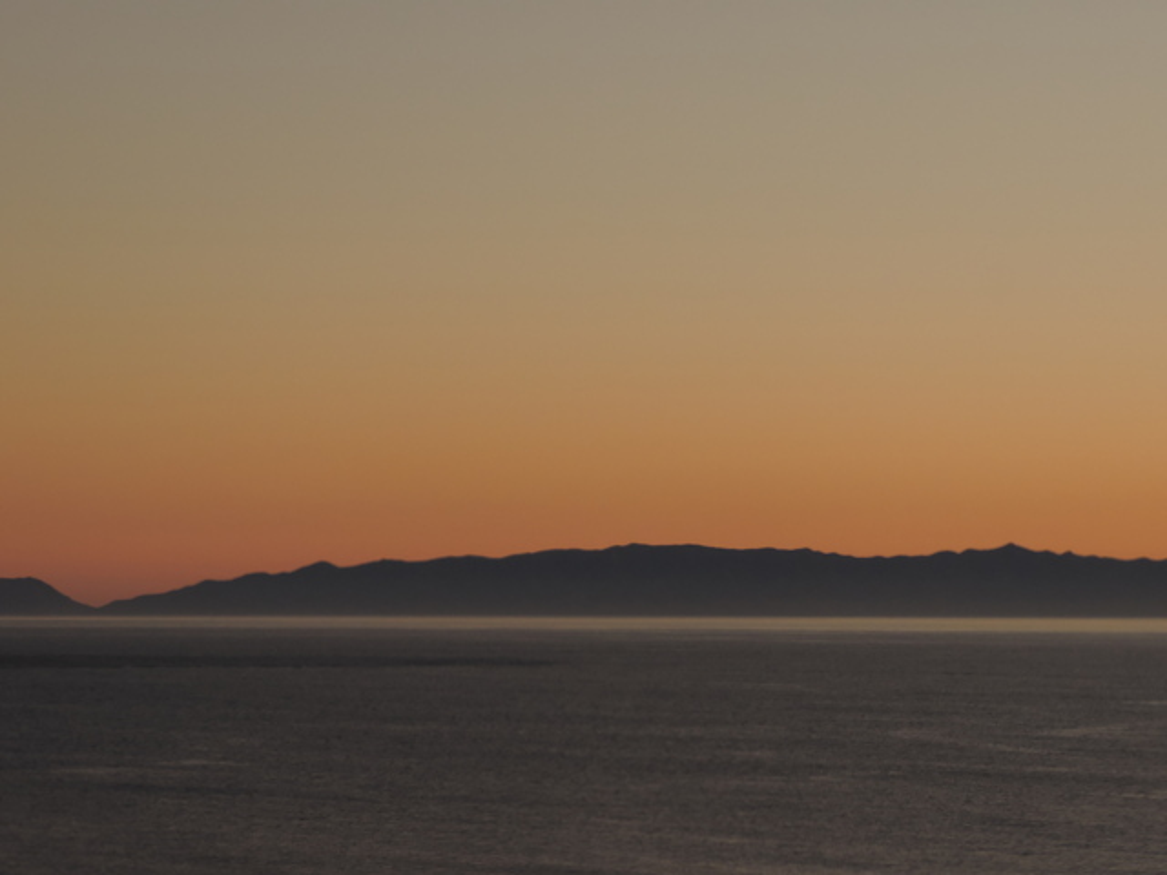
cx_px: 584
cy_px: 438
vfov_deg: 10.2
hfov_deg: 13.6
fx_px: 4888
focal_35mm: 145
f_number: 4.4
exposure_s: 1/125
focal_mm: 25.8
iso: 180
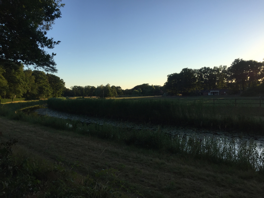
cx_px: 132
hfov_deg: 61.7
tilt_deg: -0.8
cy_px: 99
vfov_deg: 48.2
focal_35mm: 29
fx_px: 221
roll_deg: +0.6
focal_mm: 4.15
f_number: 2.2
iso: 32
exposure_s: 1/842
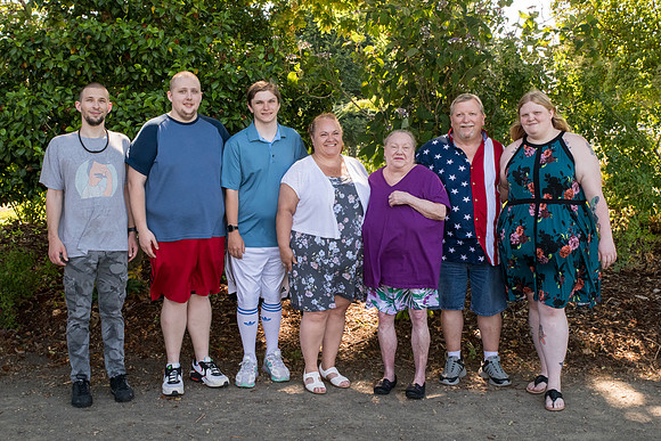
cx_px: 330
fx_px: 891
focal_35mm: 49
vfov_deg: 27.8
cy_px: 181
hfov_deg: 40.7
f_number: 9
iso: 1600
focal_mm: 35
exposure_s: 1/320
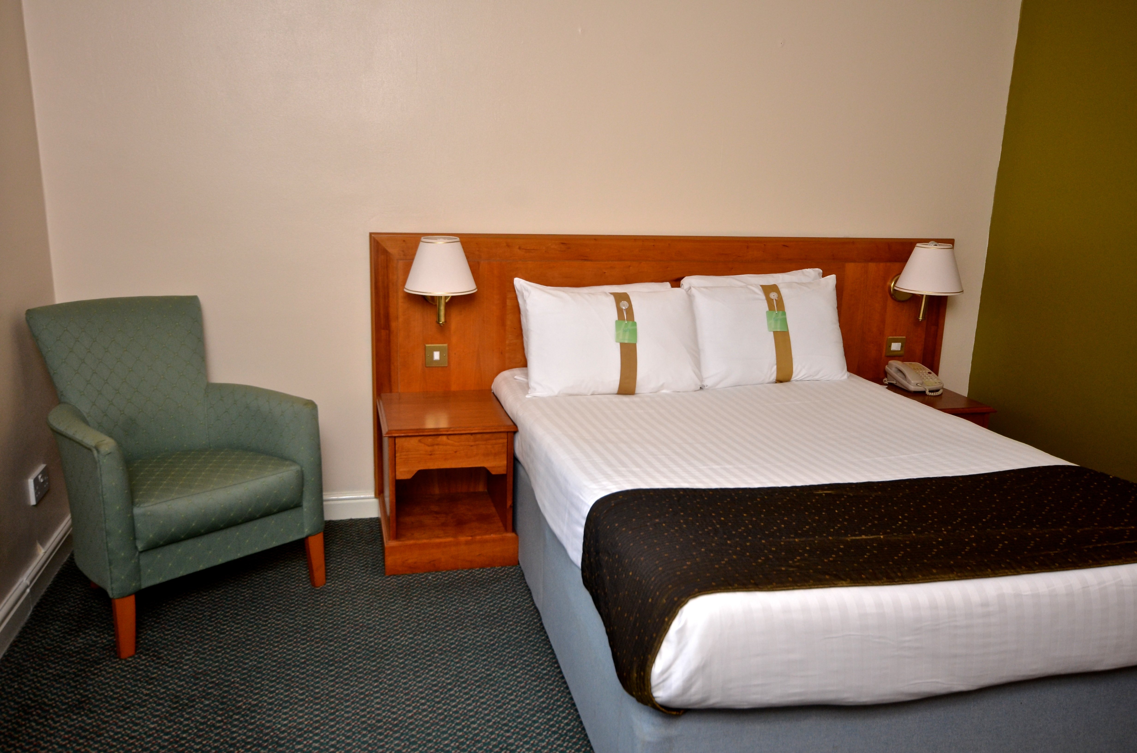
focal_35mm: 30
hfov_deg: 62.0
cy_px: 376
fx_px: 946
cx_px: 568
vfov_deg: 43.4
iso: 640
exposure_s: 1/60
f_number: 6.3
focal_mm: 20
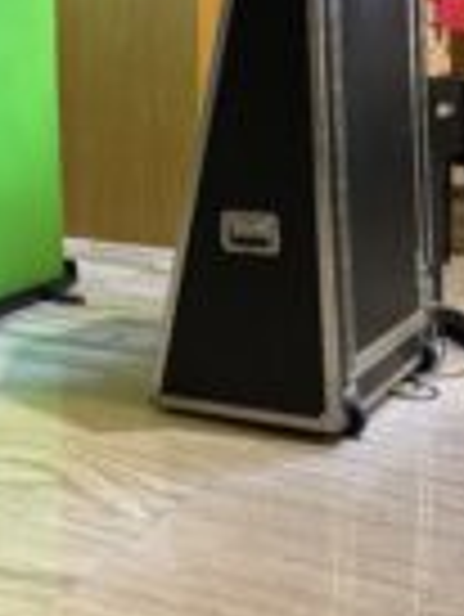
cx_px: -5
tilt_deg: -0.4
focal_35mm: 70
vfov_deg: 26.7
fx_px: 1249
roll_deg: -0.9
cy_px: 45
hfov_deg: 20.4
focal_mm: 6.86
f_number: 1.78
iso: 500
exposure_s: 1/50
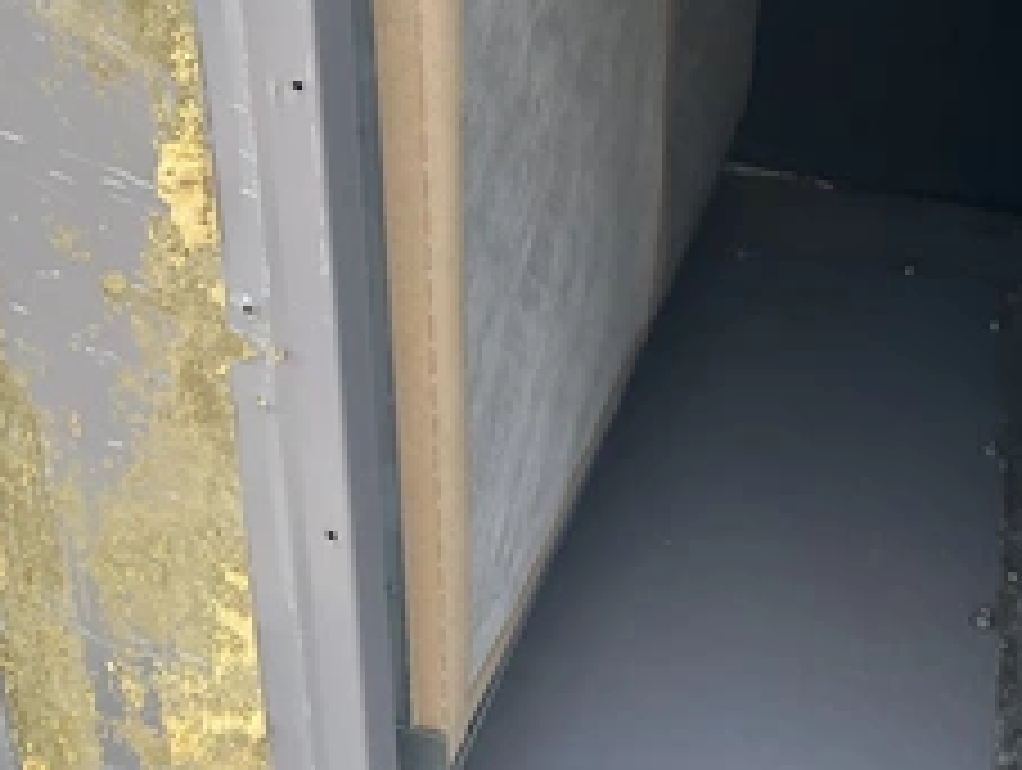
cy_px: 198
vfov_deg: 28.2
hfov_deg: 37.2
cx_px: 635
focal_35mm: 51
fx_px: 1508
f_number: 1.8
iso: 25
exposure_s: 1/272
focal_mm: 3
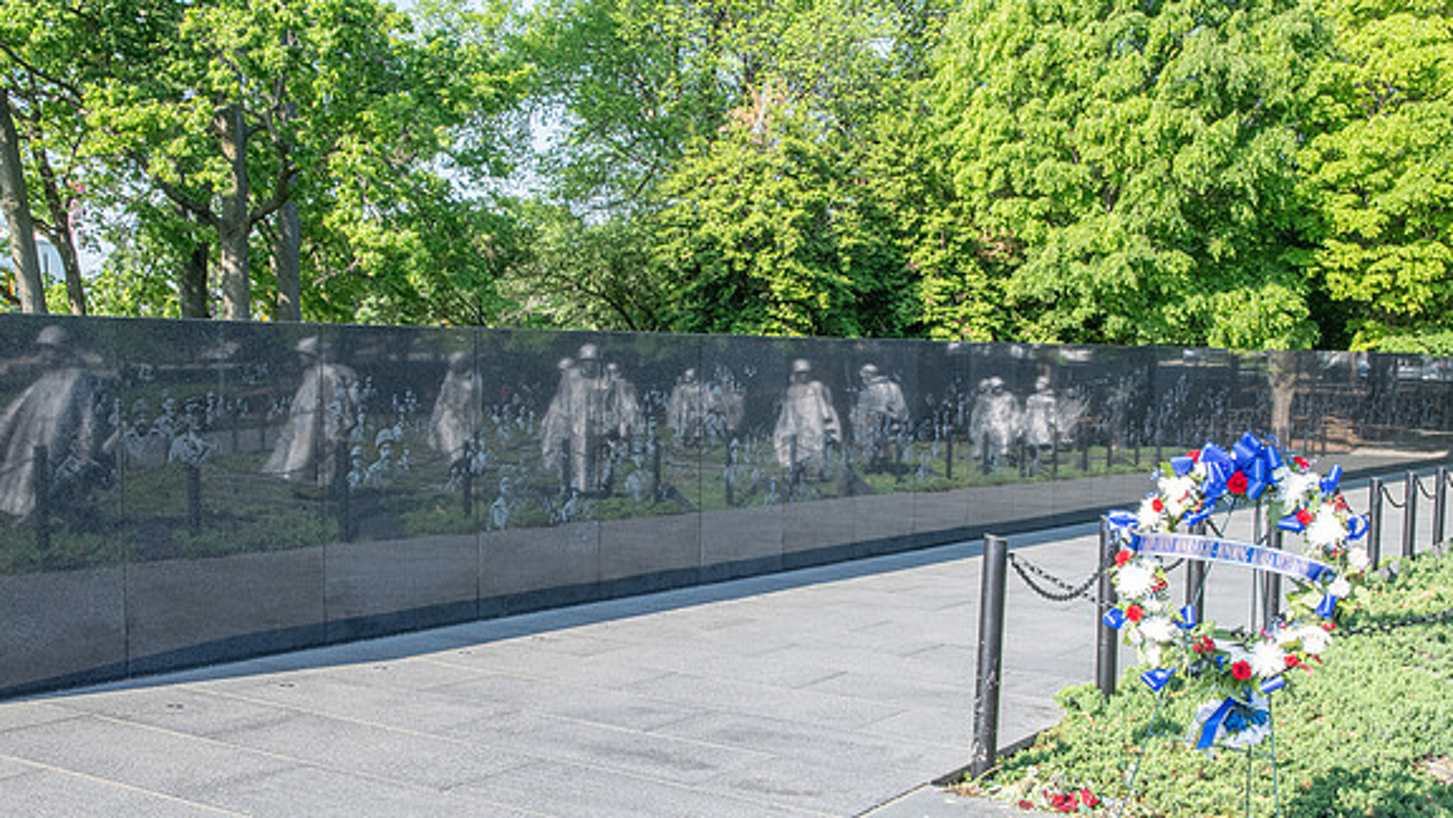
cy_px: 478
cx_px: 724
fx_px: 1464
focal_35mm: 38
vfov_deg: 31.1
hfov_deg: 52.8
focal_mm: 24
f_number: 16
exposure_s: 1/160
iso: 800
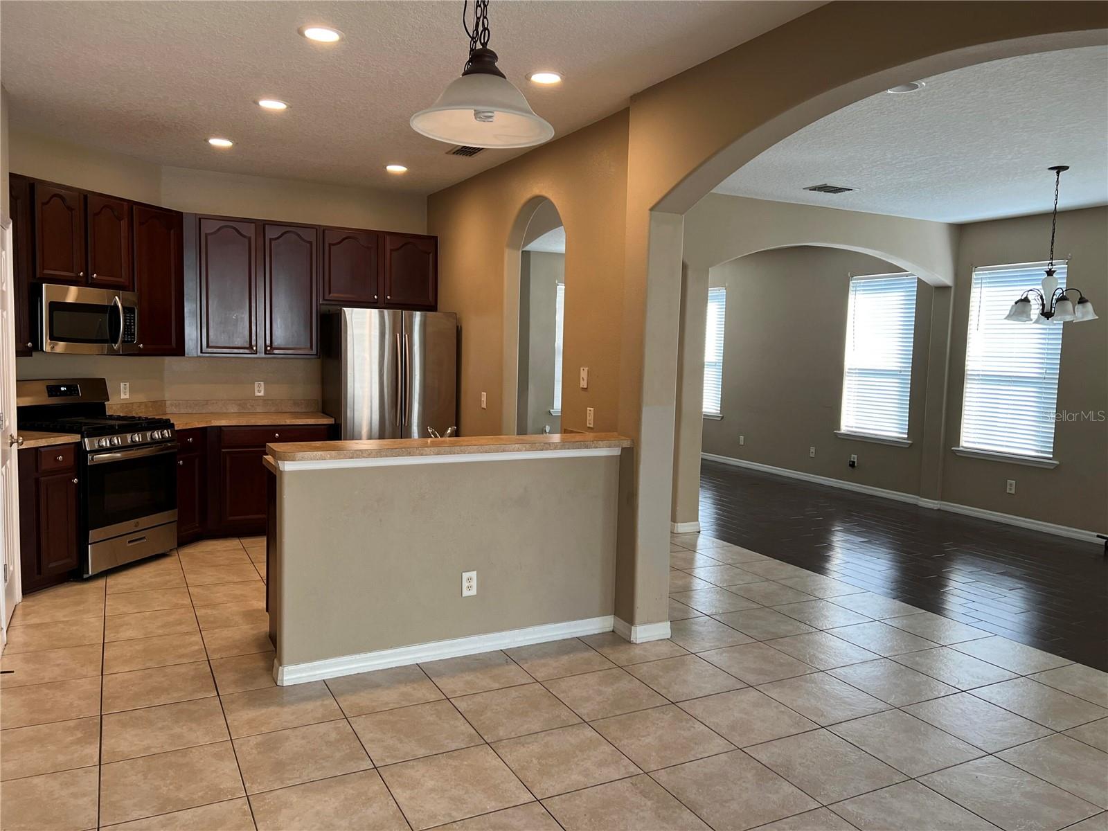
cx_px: 554
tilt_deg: -5.2
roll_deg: -1.2
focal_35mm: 26
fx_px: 832
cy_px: 416
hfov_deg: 67.3
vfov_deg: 53.1
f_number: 1.5
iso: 125
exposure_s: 1/120
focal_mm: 5.7
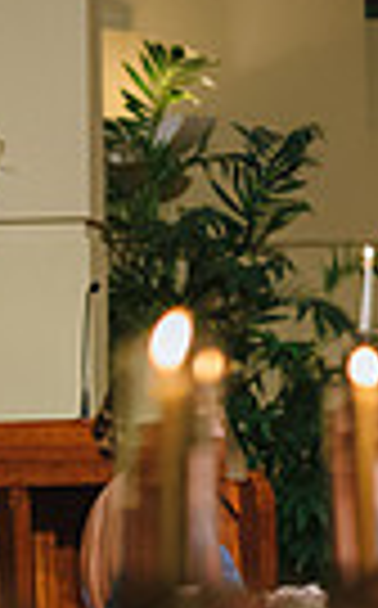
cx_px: 1274
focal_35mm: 536
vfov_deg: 3.9
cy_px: 660
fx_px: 8863
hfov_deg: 2.4
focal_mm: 122
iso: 1600
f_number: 2.8
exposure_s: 1/160
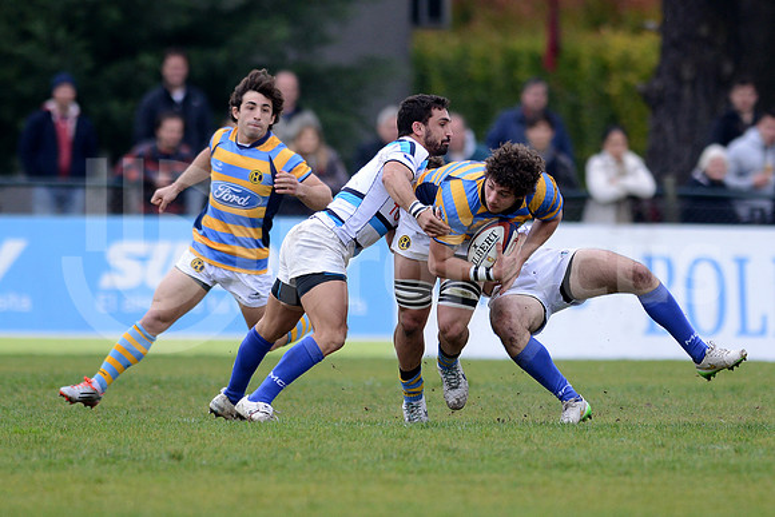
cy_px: 258
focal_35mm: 420
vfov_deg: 3.3
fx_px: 9043
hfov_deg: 4.9
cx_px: 388
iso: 800
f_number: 4
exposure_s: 1/1000
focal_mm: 420
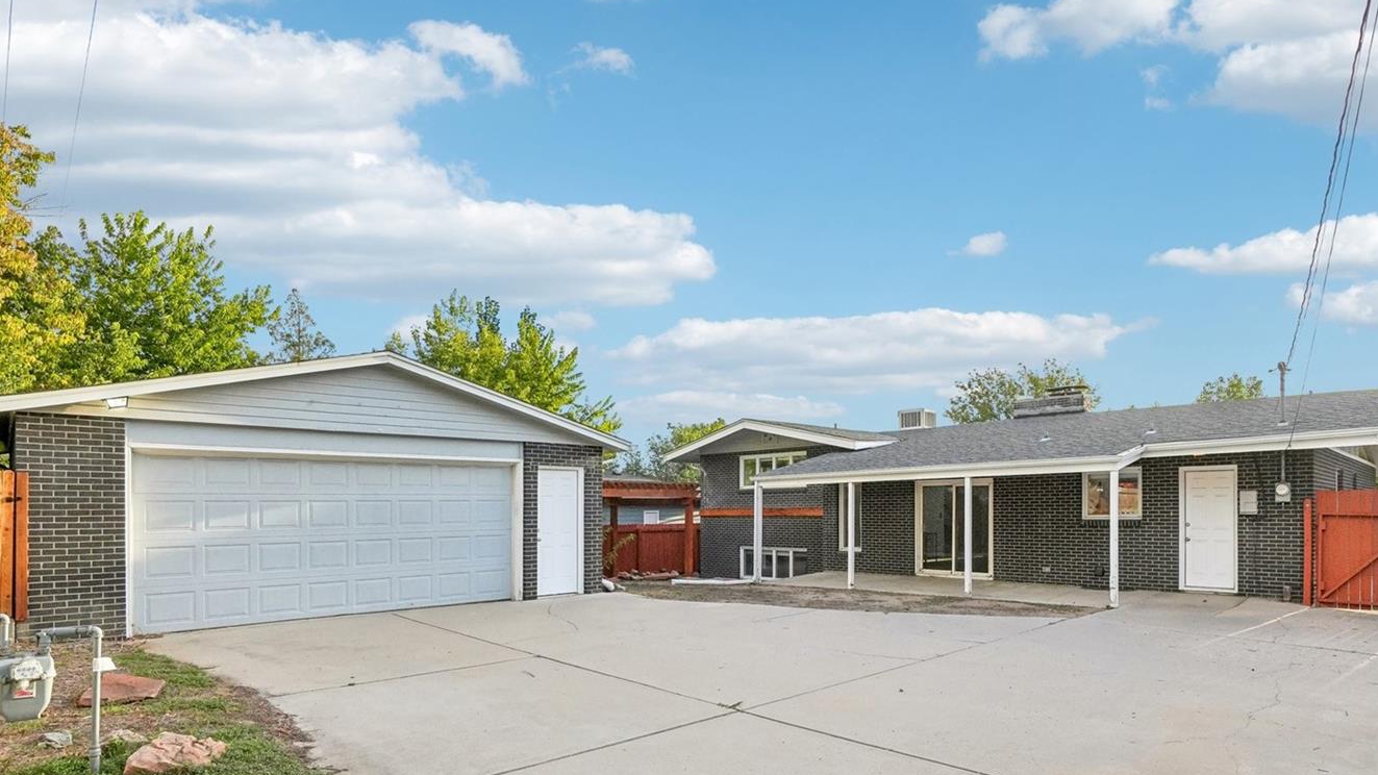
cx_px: 750
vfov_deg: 57.1
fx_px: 694
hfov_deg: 89.3
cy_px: 517
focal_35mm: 19
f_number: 8
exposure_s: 1/500
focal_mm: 10
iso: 400
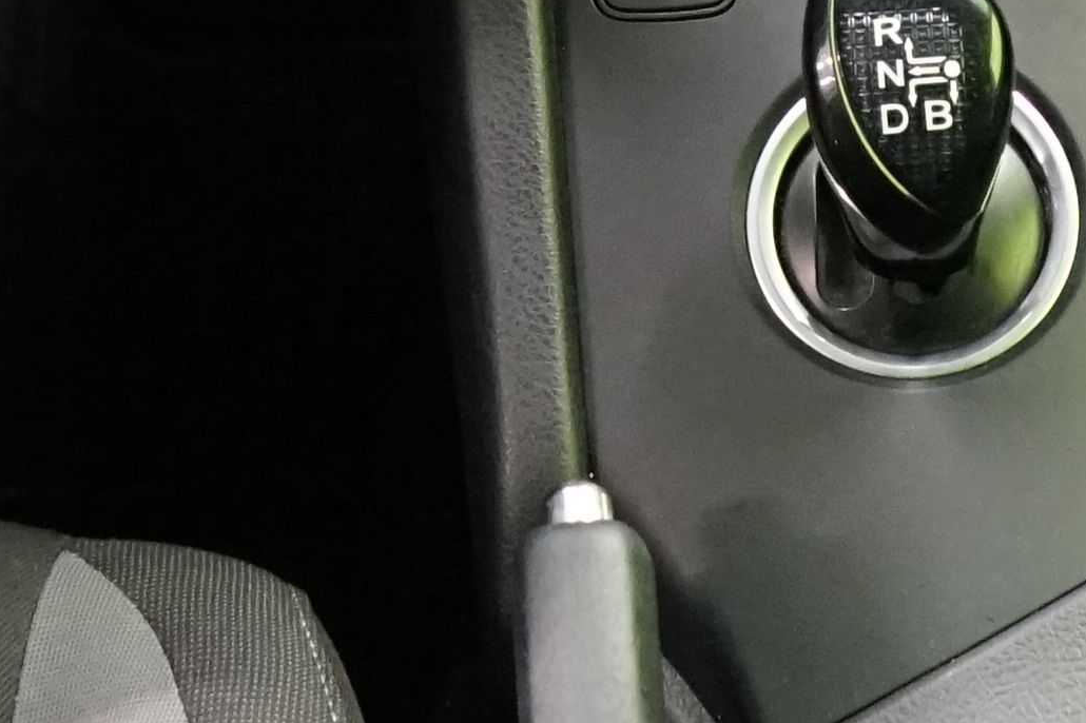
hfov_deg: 12.1
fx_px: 5096
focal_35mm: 169
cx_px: 899
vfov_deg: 7.9
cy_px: -532
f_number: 5
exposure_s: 1/20
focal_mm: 29
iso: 4000
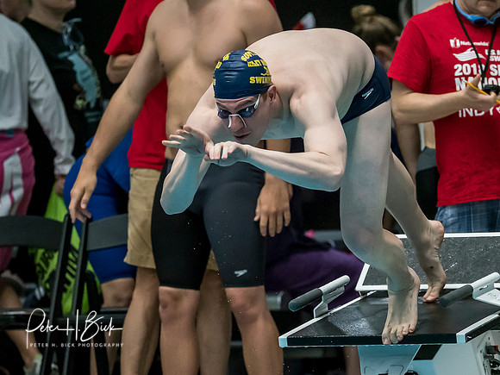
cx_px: 305
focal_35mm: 609
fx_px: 8797
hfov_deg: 3.3
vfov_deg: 2.4
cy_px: 235
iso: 3200
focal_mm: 200
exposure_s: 1/1000
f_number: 2.8
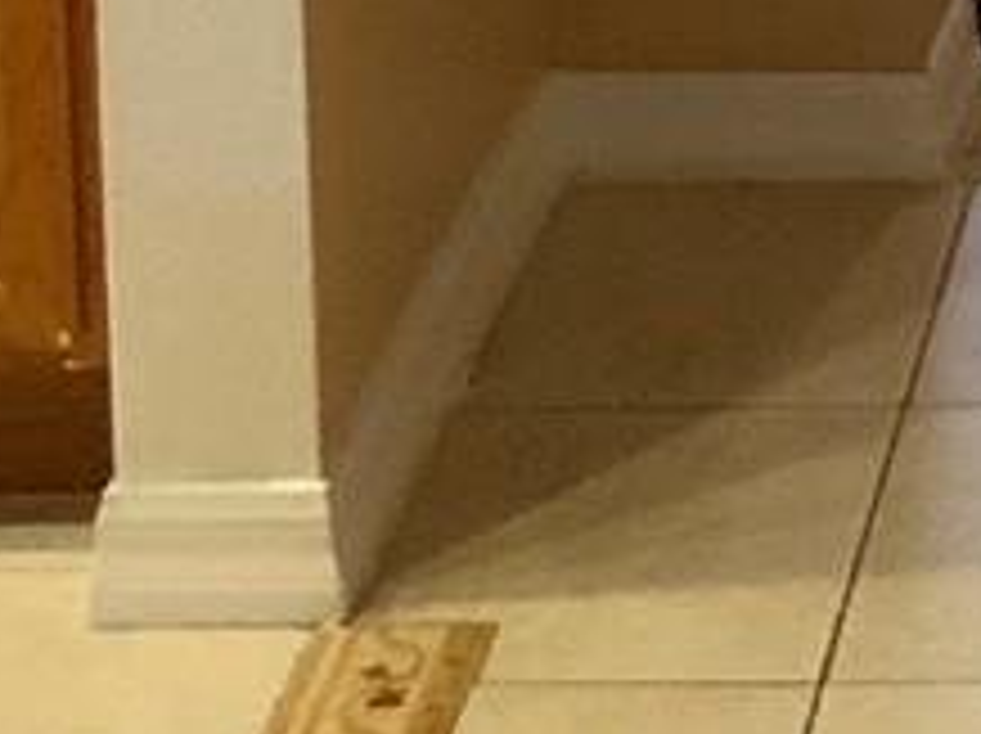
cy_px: -1265
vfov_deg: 6.5
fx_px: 6030
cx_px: 1368
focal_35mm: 213
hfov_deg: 9.1
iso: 320
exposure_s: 1/40
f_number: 1.8
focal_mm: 3
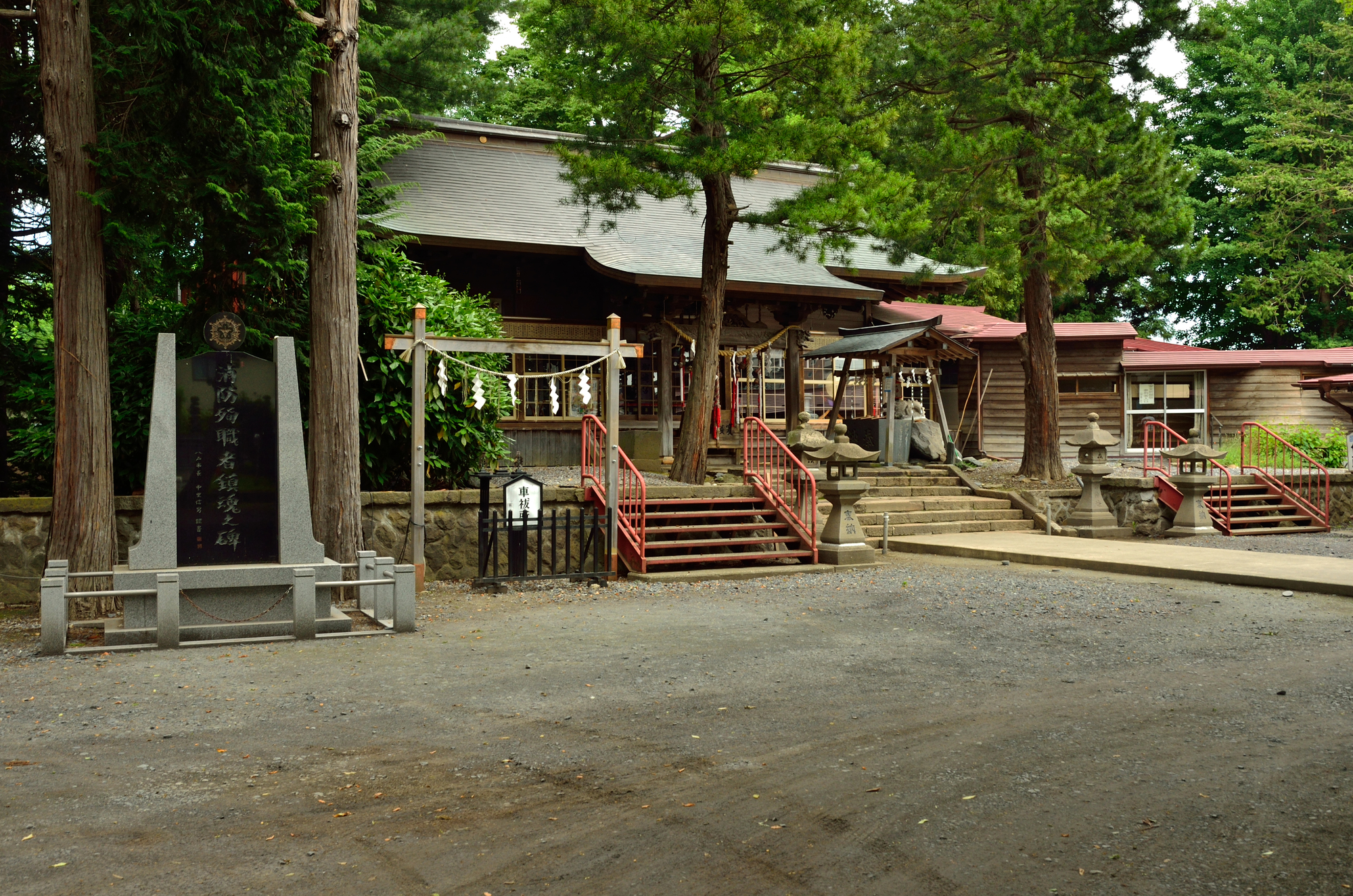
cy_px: 448
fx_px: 1237
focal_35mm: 33
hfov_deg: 57.3
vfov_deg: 39.8
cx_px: 676
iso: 200
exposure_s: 1/100
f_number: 8
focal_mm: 22
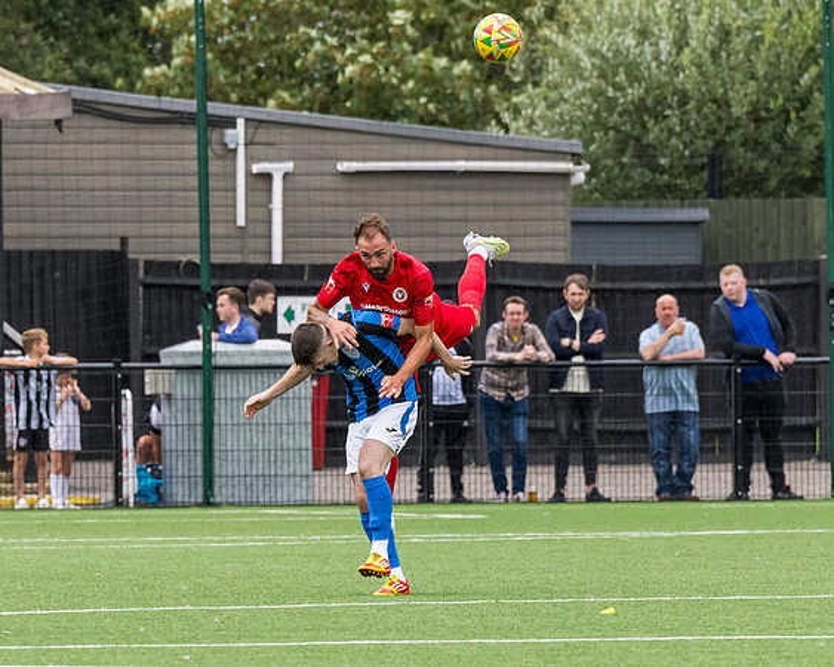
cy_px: 534
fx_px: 14223
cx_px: 342
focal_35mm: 576
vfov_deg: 2.7
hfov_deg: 3.4
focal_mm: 200
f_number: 5
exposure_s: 1/4000
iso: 800
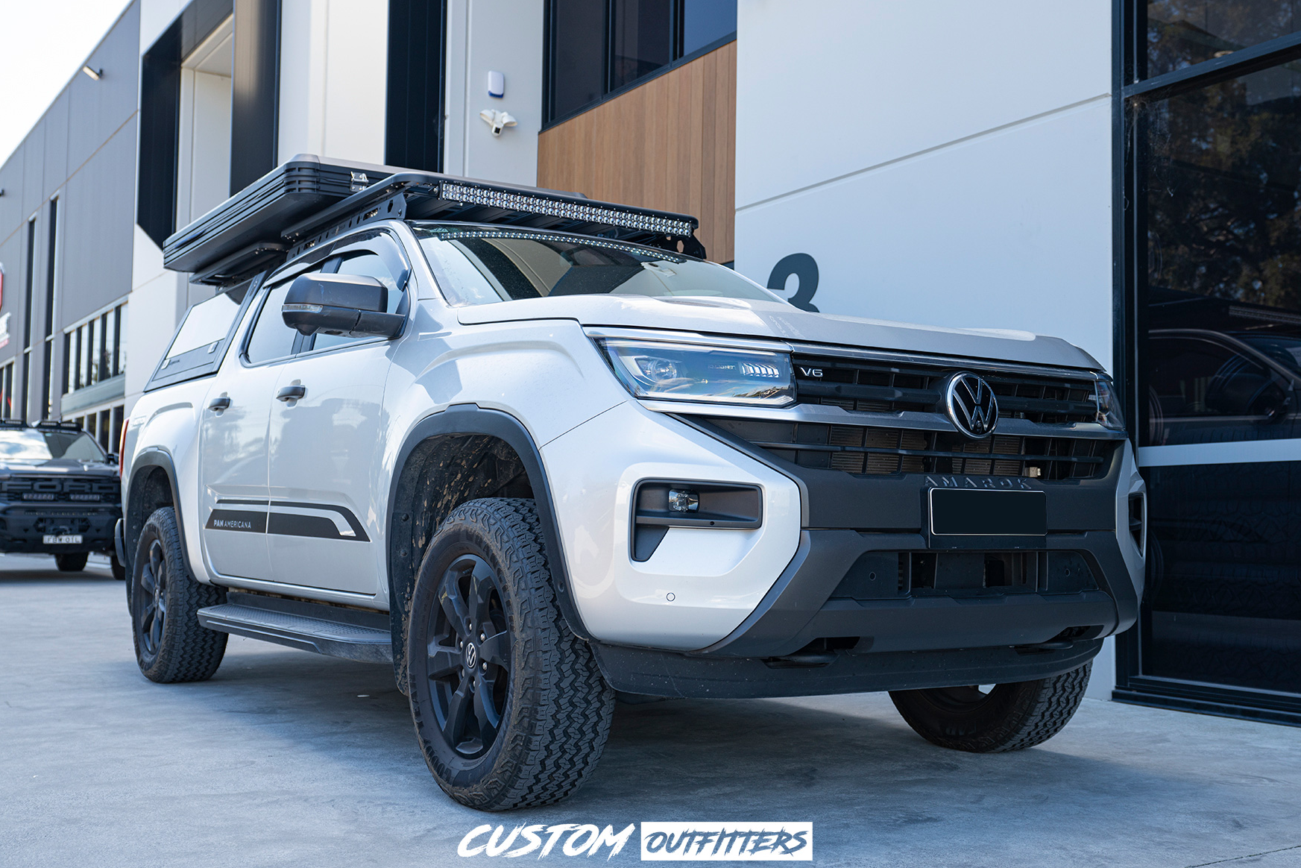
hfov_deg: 57.2
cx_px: 634
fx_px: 1193
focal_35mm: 33
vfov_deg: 40.0
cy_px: 437
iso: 100
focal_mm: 32
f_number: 4.5
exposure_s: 1/80
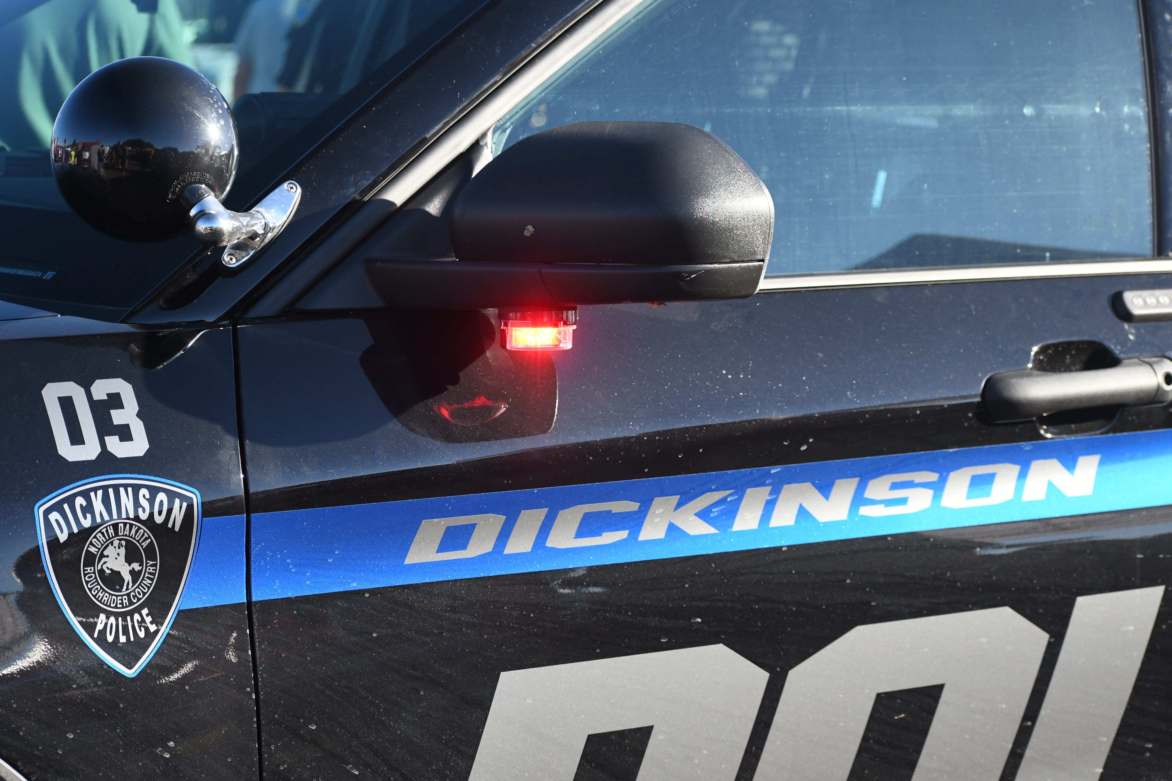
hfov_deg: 19.5
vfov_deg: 13.0
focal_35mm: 105
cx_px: 586
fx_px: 3418
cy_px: 390
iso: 1000
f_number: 4.5
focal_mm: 70
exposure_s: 1/2000
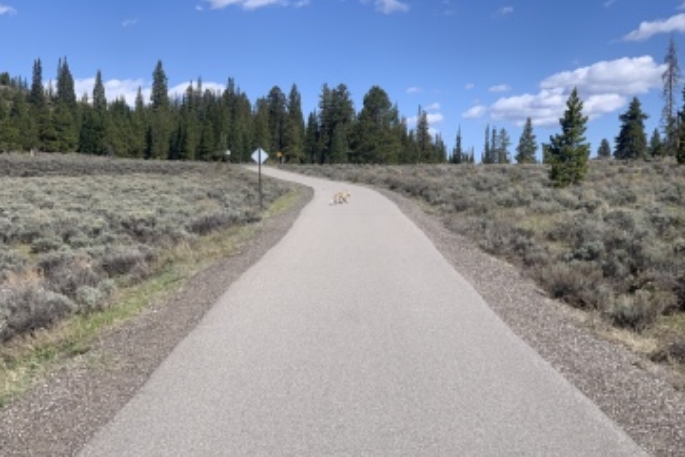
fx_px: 1046
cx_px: 339
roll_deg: +0.2
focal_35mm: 55
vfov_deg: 24.6
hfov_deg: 36.2
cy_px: 253
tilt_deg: -5.3
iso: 16
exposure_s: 1/1261
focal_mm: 6
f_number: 2.4
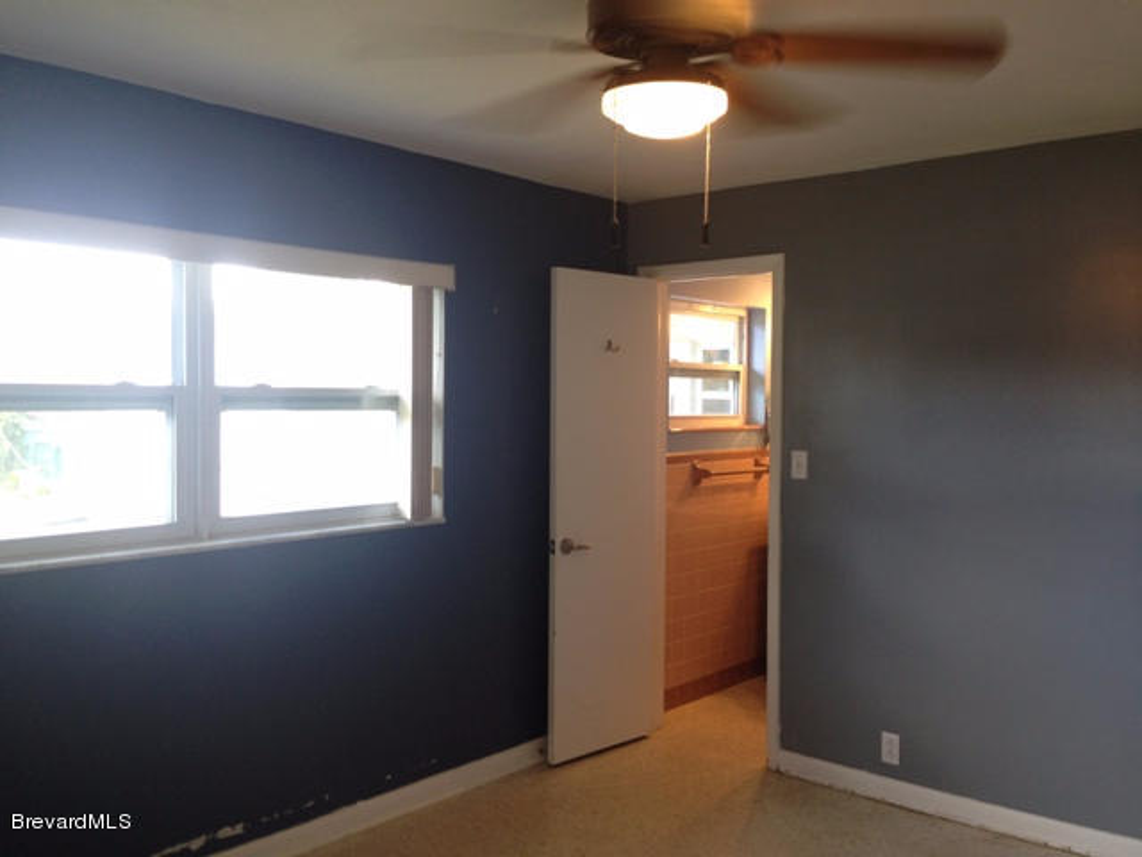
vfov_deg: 42.9
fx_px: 1089
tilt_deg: +1.5
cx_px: 571
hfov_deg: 55.4
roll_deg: -1.9
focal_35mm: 33
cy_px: 428
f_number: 2.4
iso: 64
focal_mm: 4.12
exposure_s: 1/20
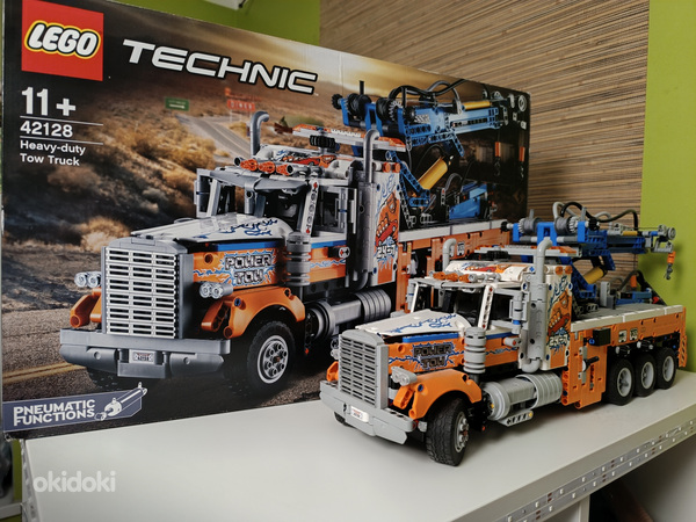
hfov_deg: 71.6
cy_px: 261
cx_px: 348
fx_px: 483
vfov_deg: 56.8
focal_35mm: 24
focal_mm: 6.14
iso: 1528
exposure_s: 1/25
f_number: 1.65
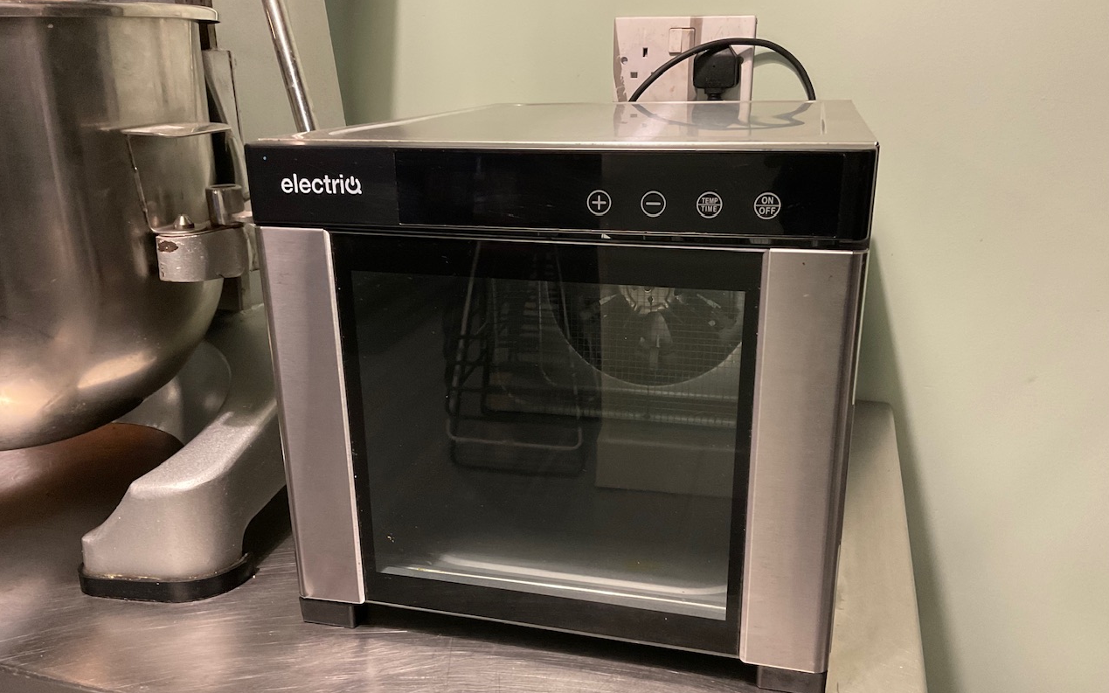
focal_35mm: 31
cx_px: 558
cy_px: 390
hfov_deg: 61.2
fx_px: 937
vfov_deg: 40.5
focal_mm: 3
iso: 250
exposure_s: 1/33
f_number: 1.8
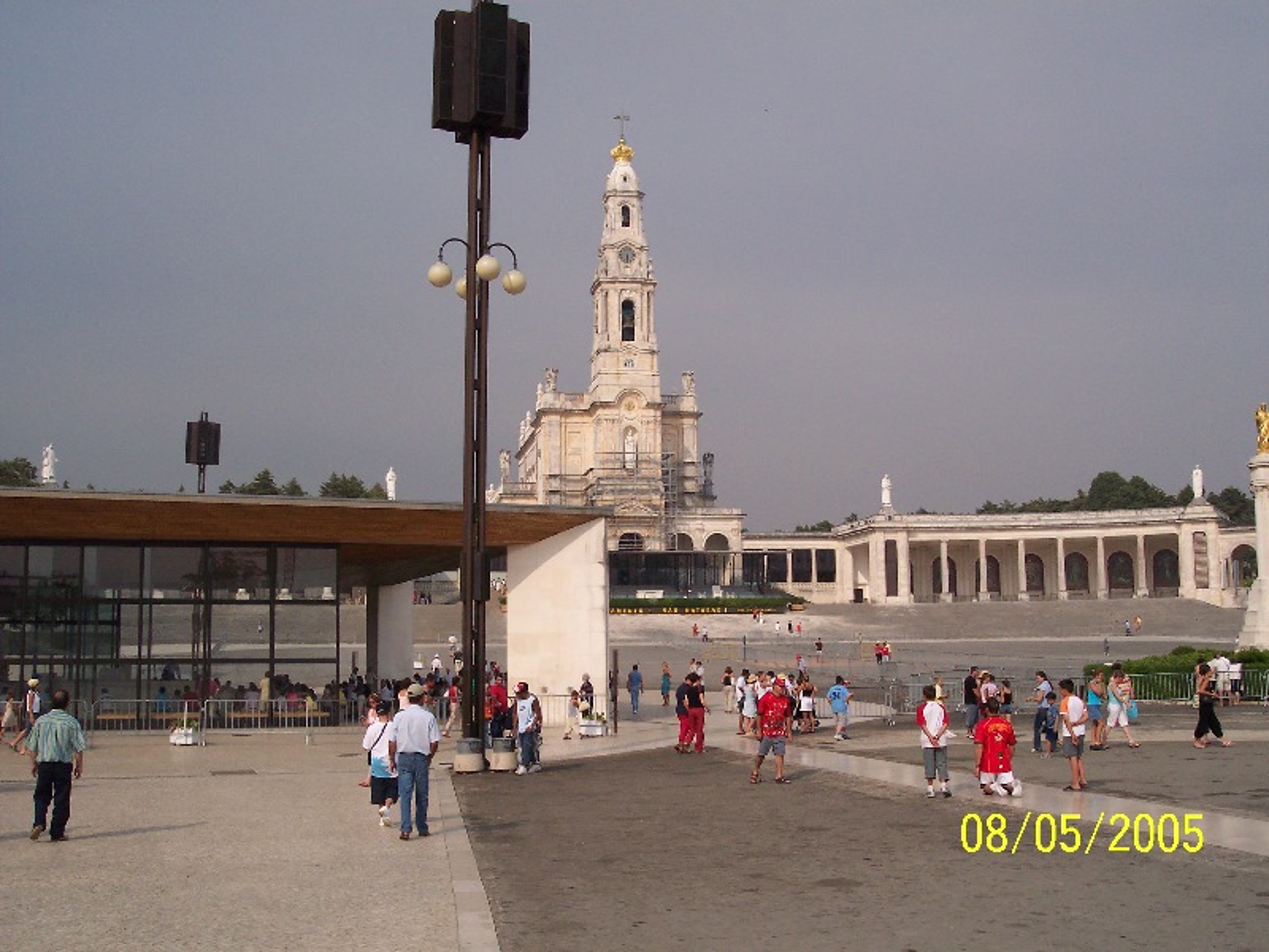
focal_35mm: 38
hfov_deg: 49.0
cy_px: 476
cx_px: 634
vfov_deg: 37.7
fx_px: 1393
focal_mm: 8
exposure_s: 1/1000
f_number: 4.8
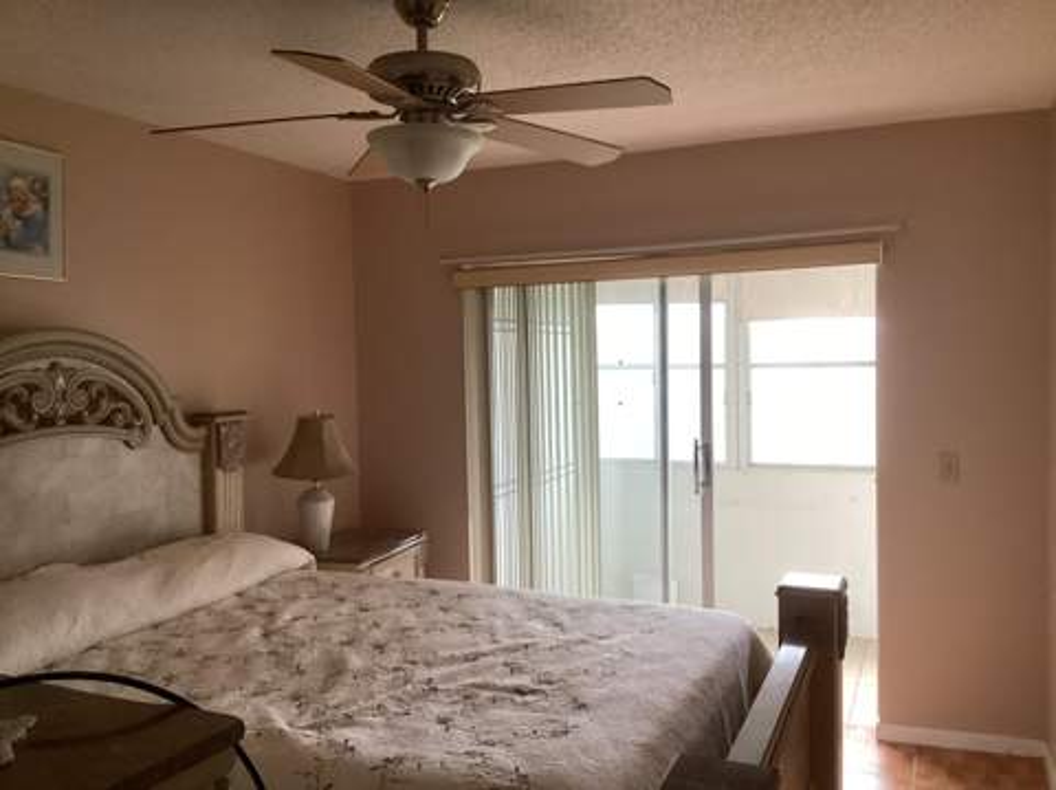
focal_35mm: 31
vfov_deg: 45.4
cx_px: 528
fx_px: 945
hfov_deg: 58.4
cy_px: 395
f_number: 2.4
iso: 125
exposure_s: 1/60
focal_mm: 3.3
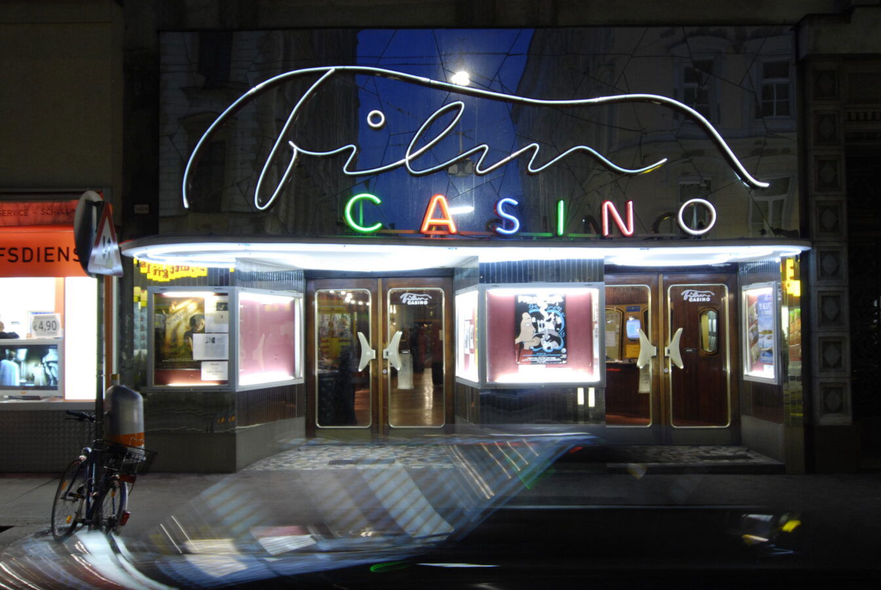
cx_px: 440
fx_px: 882
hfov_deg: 53.1
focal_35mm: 36
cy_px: 295
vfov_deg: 37.0
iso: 400
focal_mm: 24
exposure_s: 1/6
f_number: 4
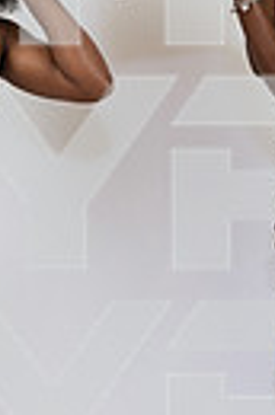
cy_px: 176
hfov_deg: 10.3
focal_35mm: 132
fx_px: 1521
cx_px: 134
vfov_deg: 15.6
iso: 400
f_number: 4
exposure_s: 1/125
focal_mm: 38
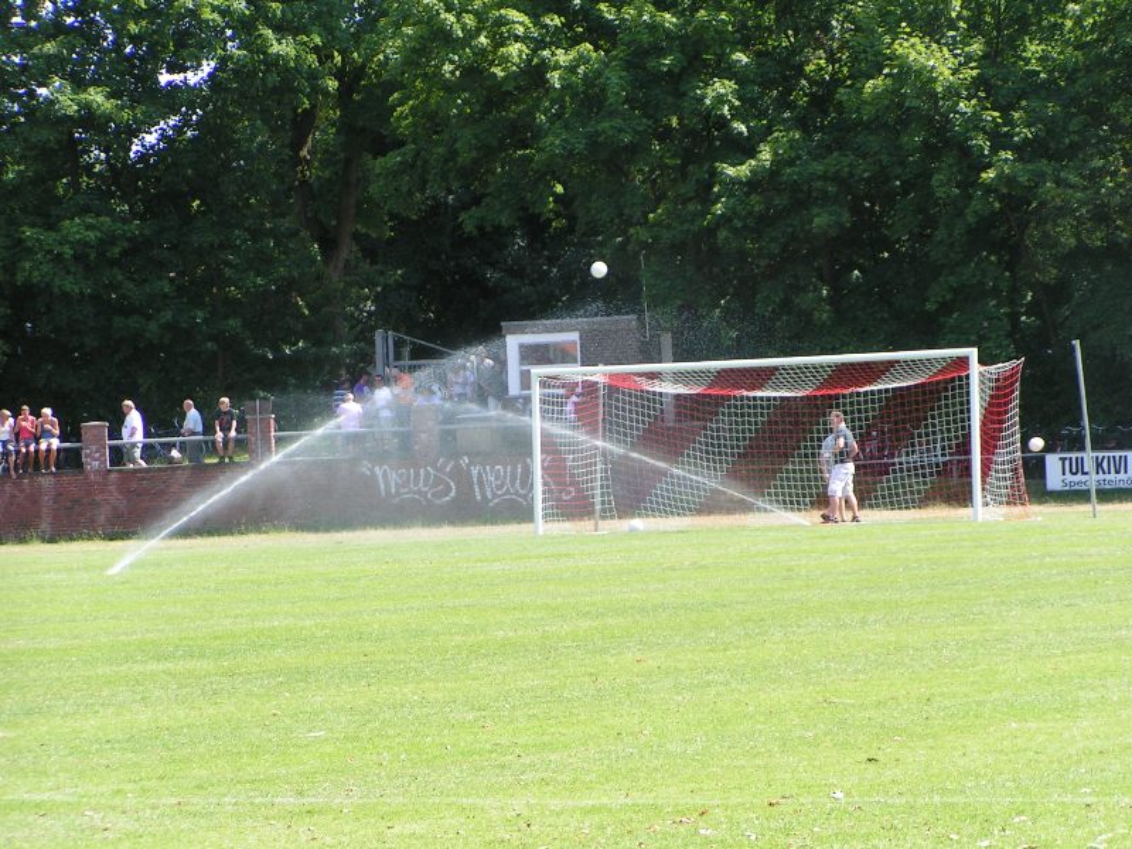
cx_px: 566
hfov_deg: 11.5
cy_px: 424
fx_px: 5625
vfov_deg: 8.6
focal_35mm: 172
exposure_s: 1/250
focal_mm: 26.3
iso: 50
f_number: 4.5
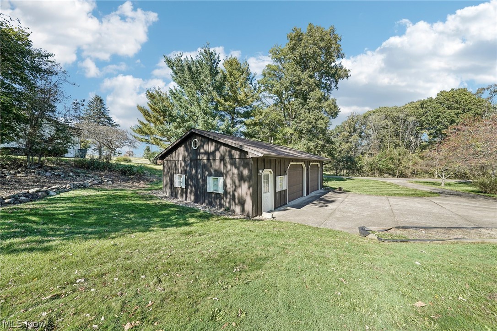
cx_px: 248
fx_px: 166
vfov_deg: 89.9
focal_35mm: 12
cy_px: 166
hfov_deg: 112.6
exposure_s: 1/100
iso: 100
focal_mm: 12
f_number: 8
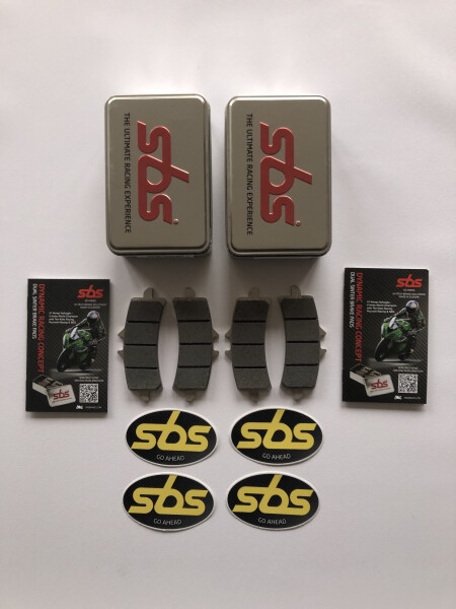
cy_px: 304
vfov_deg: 63.4
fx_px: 492
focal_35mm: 28
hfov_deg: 49.7
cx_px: 228
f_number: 1.8
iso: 40
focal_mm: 3.99
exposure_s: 1/30
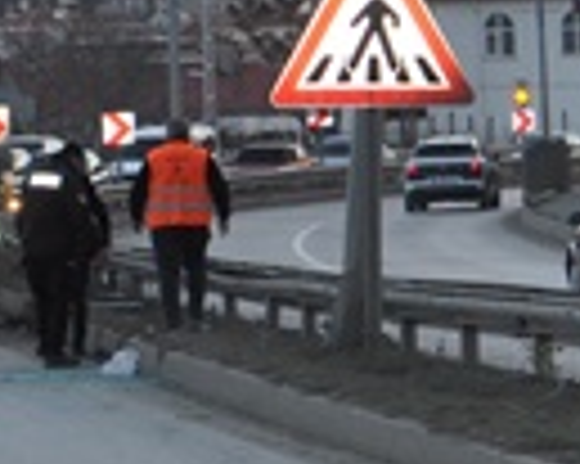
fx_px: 5077
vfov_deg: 5.2
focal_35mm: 296
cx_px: 139
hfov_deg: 6.5
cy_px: 38
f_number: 6.3
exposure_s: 1/200
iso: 640
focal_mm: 34
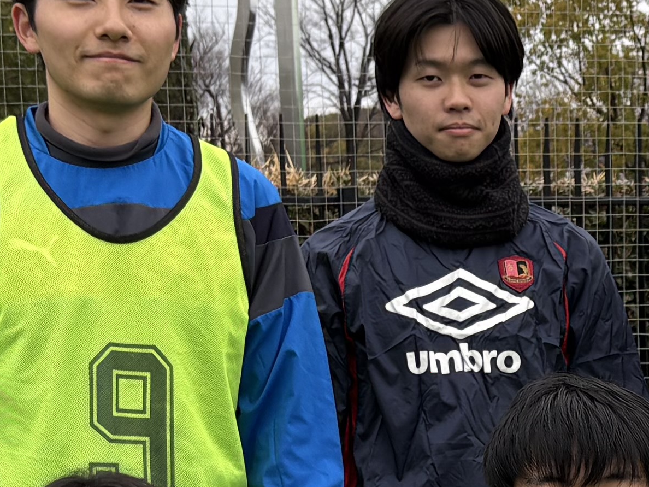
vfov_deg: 11.5
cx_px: 723
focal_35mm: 125
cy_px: 676
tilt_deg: -9.4
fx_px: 2344
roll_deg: +2.0
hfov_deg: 15.3
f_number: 1.6
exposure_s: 1/472
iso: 50
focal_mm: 5.96
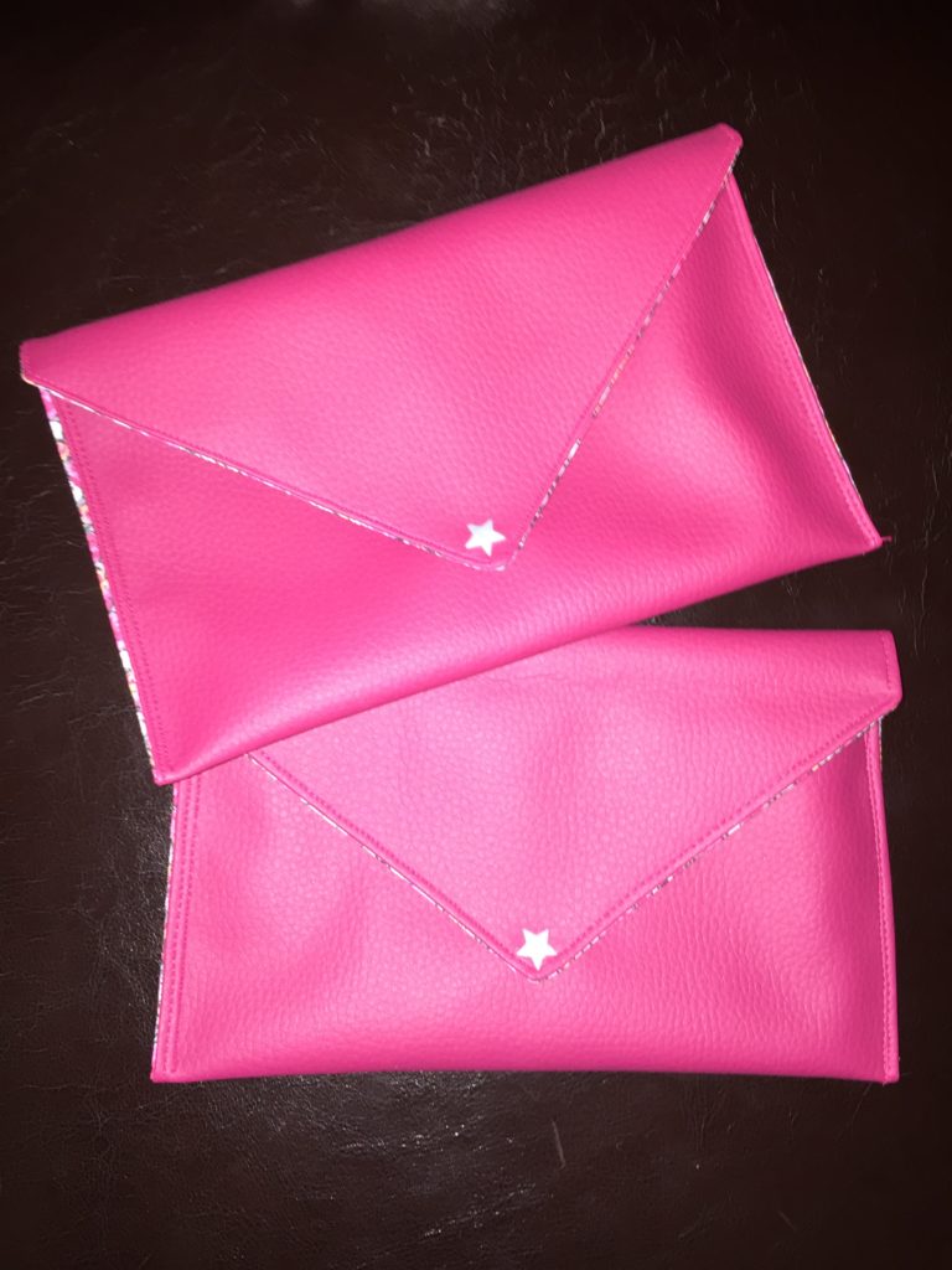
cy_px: 635
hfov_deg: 48.2
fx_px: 1063
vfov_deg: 61.7
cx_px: 476
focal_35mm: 29
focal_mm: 4.15
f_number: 2.2
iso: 64
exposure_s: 1/17
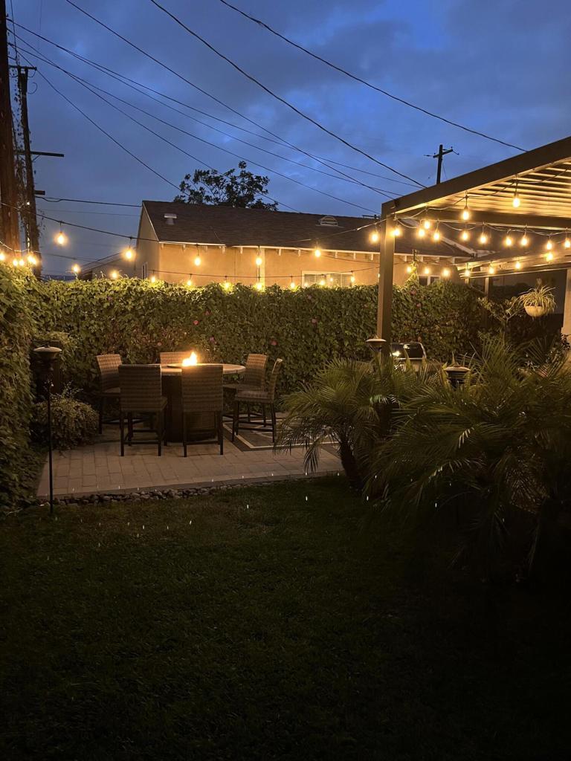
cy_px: 380
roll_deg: -1.5
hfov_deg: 53.1
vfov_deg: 67.3
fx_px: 572
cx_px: 286
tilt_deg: -7.5
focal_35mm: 26
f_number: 1.6
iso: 1000
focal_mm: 5.1
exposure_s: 1/30
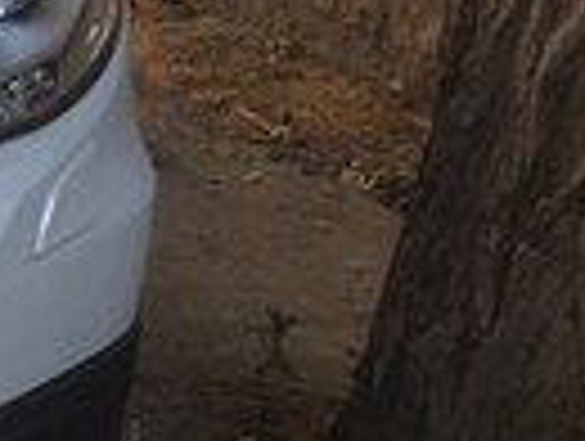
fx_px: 2489
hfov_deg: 11.2
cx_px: -837
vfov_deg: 10.1
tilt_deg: -13.5
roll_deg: -4.7
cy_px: 83
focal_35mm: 147
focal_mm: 4.15
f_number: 2.2
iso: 32
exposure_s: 1/166
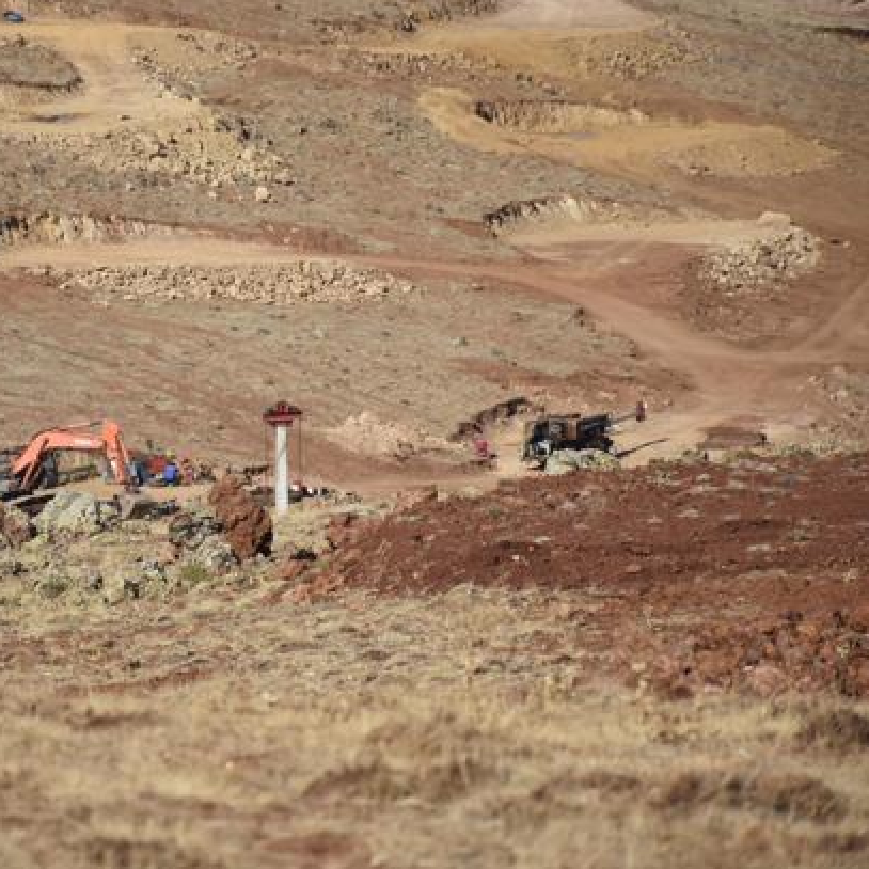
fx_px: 7669
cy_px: 433
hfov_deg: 6.5
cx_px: 268
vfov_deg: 6.5
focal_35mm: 270
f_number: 5.6
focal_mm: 140
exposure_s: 1/1600
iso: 200
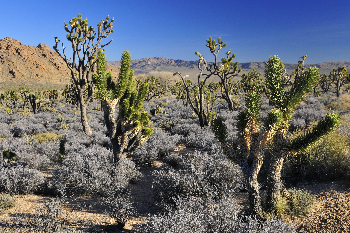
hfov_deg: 45.4
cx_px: 179
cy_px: 116
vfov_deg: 31.2
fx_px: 418
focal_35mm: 43
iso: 200
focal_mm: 28
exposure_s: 1/160
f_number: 6.3
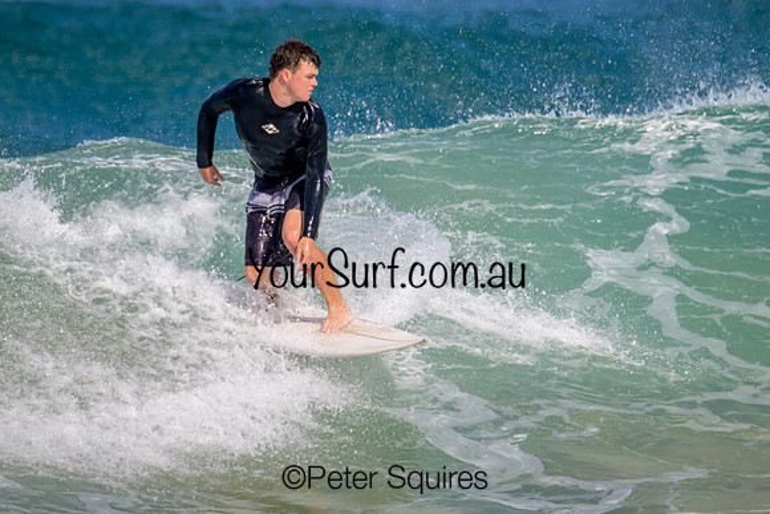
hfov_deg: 2.0
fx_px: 22015
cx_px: 364
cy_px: 206
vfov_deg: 1.3
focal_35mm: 1029
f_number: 11
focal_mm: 800
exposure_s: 1/2000
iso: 720
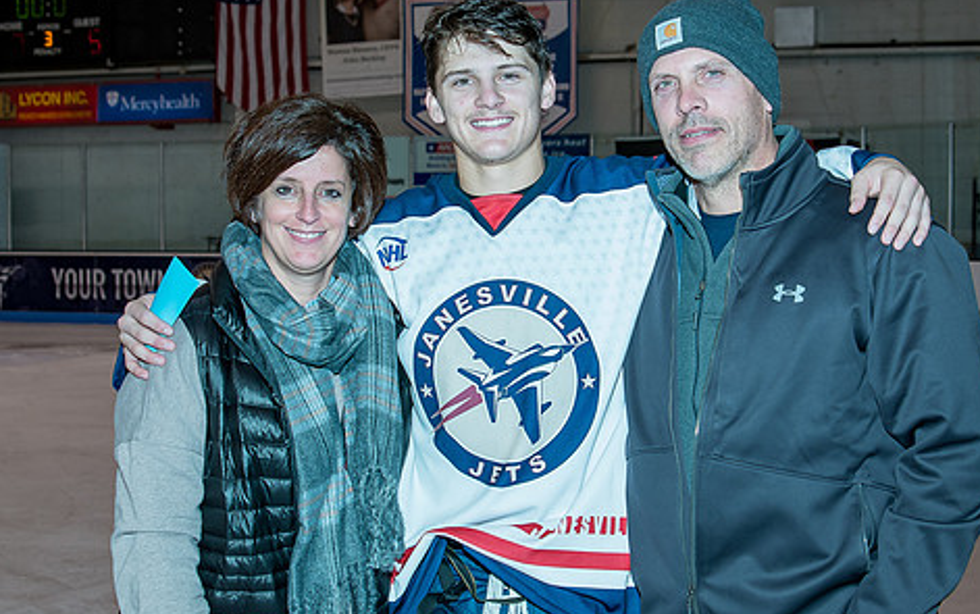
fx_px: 1657
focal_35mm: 62
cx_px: 531
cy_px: 279
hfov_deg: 32.9
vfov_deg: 21.0
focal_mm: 28
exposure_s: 1/200
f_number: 4.5
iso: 200
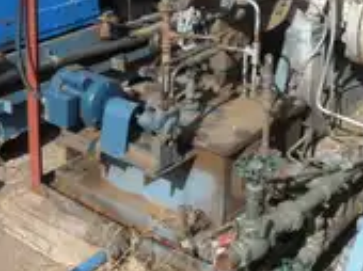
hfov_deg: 29.1
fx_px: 691
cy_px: -15
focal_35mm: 66
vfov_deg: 21.3
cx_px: 254
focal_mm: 5
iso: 64
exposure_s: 1/160
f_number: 8.5
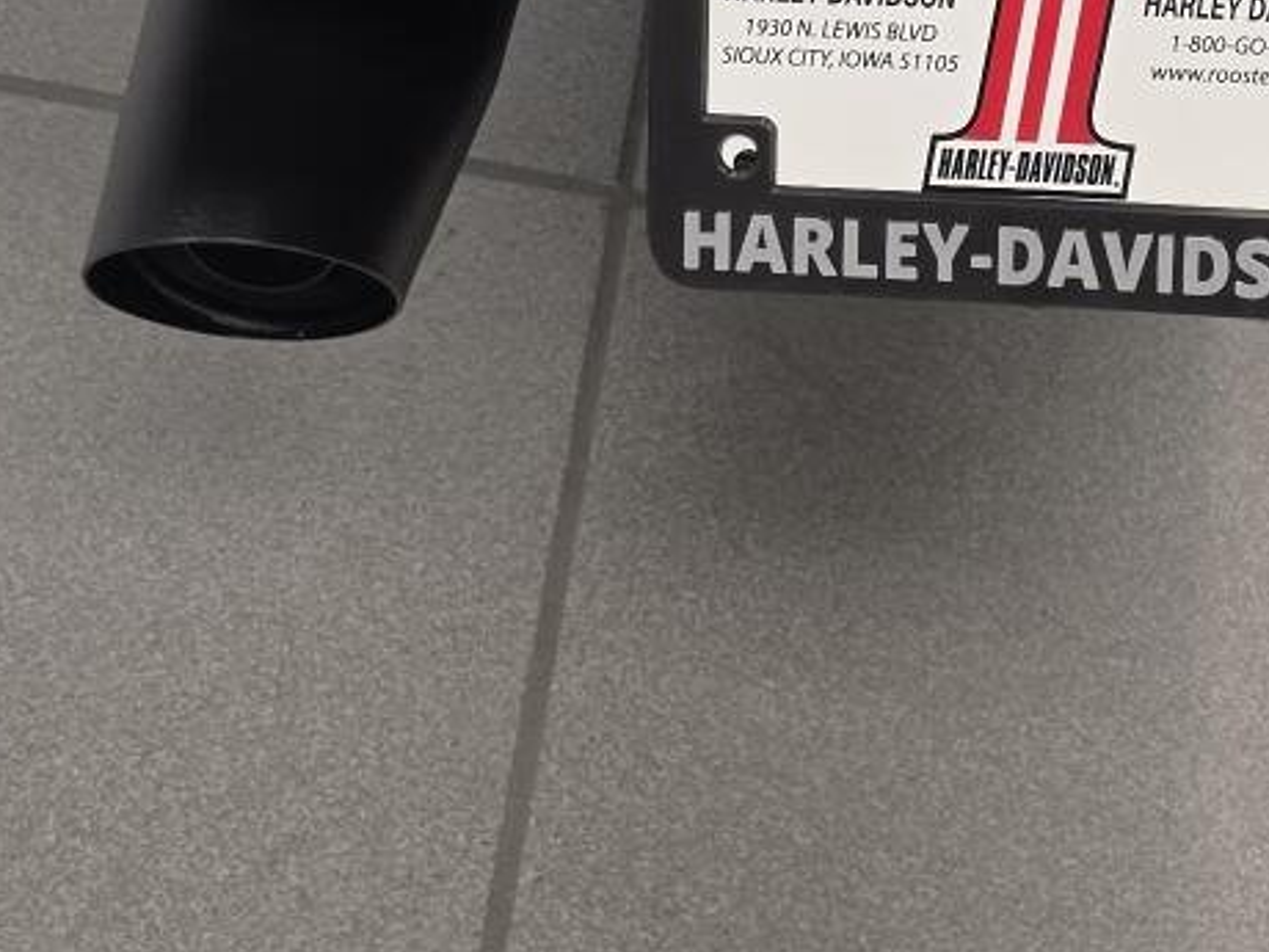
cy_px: -1010
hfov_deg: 19.4
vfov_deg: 12.7
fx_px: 3666
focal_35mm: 100
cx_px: 1046
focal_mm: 6.25
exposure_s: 1/120
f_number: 1.7
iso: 200
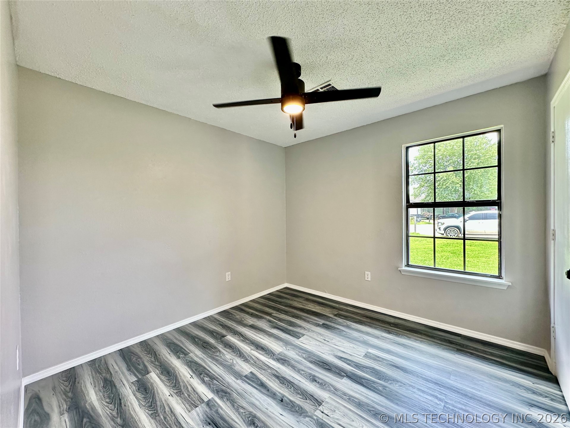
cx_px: 285
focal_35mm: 14
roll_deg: +0.4
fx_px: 231
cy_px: 214
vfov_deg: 85.7
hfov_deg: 102.1
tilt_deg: +0.3
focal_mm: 2.22
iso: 160
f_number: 2.2
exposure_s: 1/120
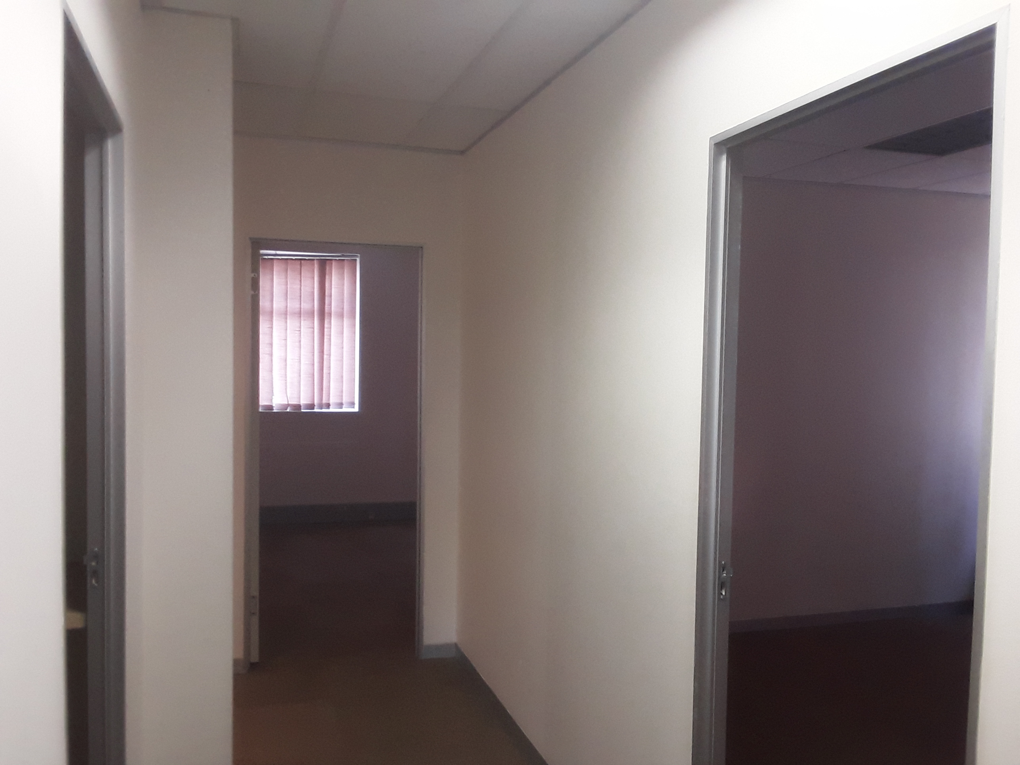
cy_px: 382
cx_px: 510
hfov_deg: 60.0
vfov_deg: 46.8
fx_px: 884
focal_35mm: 30
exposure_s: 1/50
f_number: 1.9
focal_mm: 2.2
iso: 160
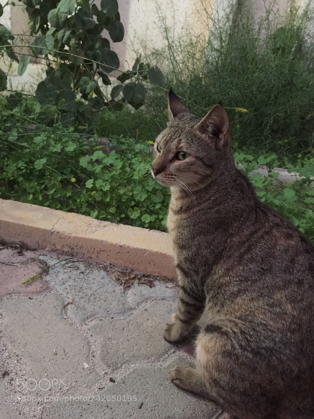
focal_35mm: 29
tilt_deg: -22.1
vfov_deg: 61.7
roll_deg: -9.0
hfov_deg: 48.2
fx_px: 351
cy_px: 210
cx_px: 157
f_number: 2.2
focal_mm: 4.15
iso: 500
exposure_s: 1/17
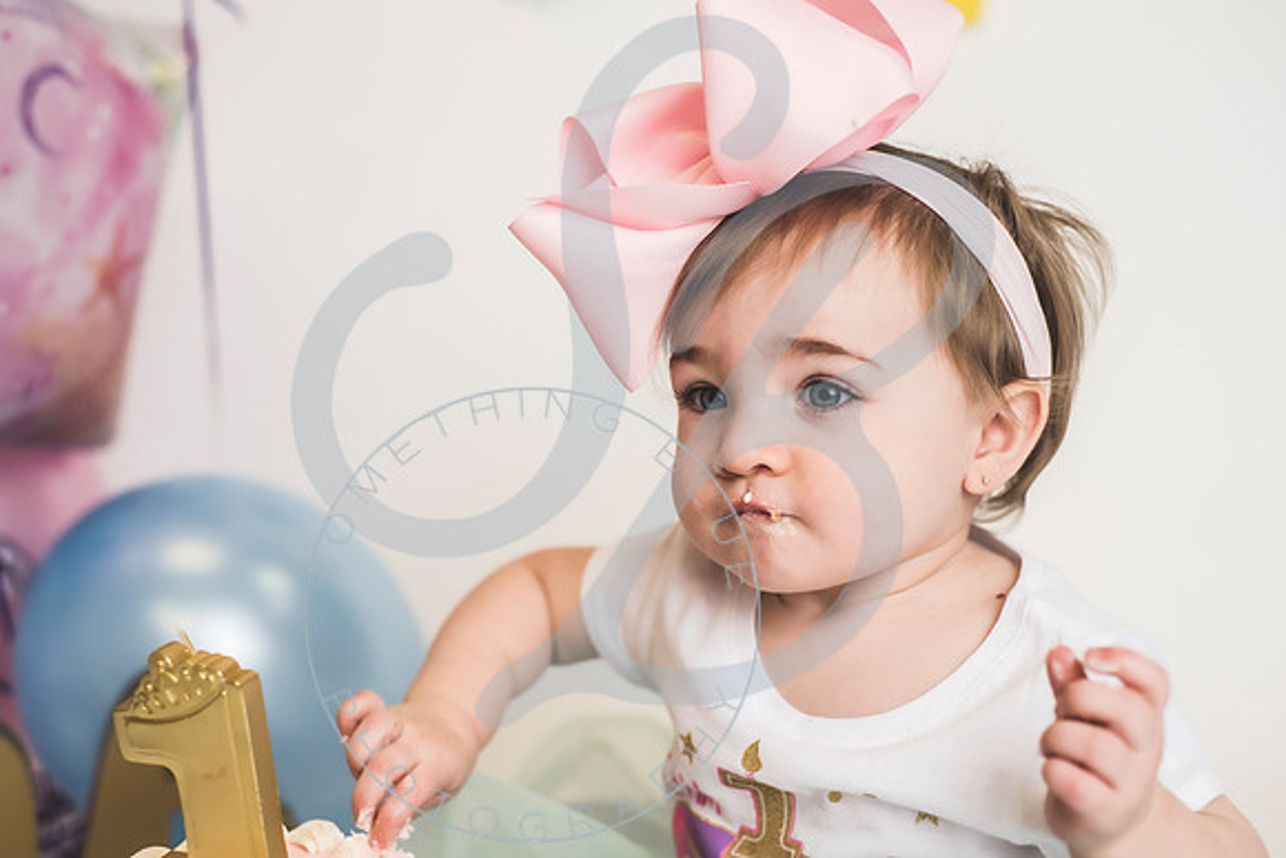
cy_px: 429
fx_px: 1786
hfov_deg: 39.6
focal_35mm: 50
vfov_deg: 27.0
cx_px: 643
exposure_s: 1/160
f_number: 2.8
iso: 200
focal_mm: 50
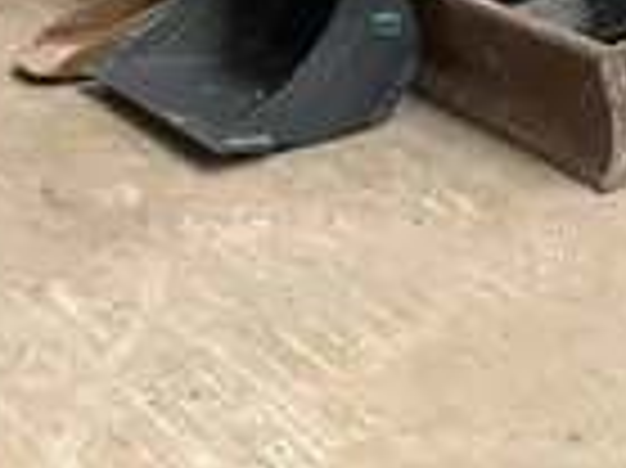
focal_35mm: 100
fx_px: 1807
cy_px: -333
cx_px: 293
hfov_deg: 19.7
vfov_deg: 13.5
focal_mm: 3
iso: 125
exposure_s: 1/60
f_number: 1.8
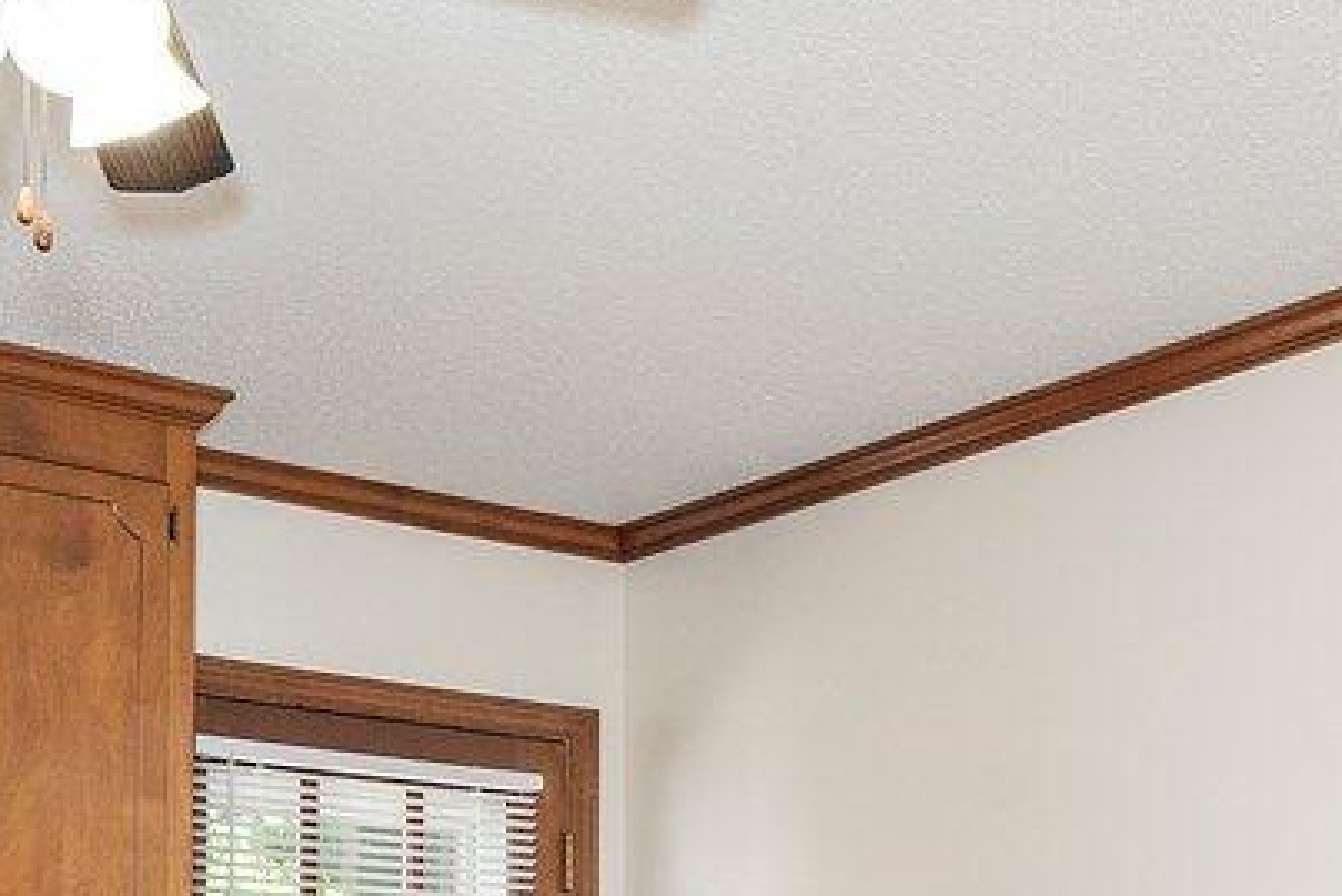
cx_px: 846
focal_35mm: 66
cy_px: 1317
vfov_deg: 18.4
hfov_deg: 30.4
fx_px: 2461
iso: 640
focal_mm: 13
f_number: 11
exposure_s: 1/25
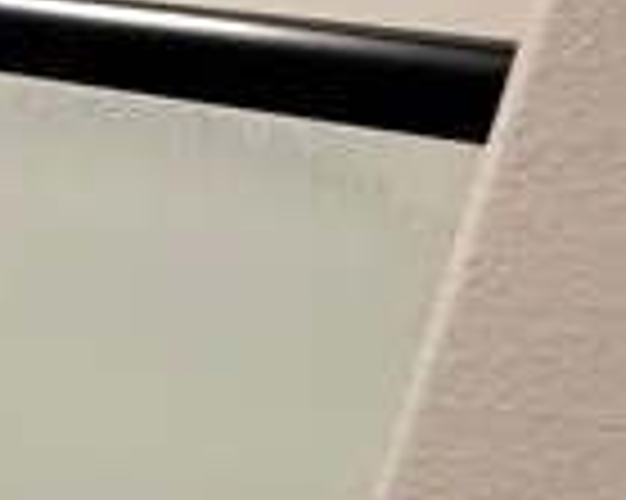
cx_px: -1130
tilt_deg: -21.6
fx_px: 1870
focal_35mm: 101
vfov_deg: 14.9
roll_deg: -0.3
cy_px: 518
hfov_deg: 12.1
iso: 160
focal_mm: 2.22
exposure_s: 1/60
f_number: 2.2
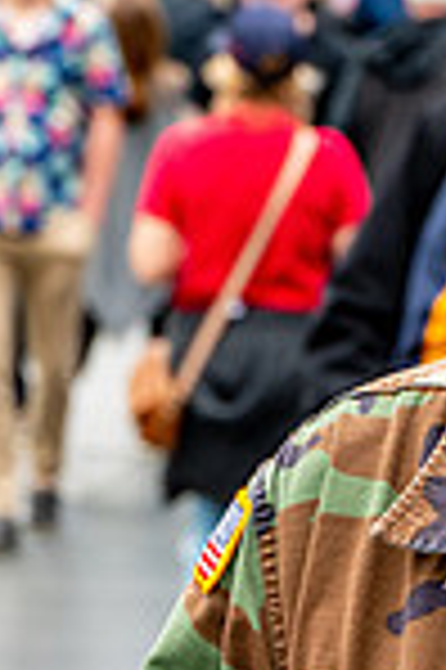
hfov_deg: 5.4
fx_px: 4675
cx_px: 664
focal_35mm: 251
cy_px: 670
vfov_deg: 8.2
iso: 1400
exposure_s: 1/640
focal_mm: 83
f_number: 8
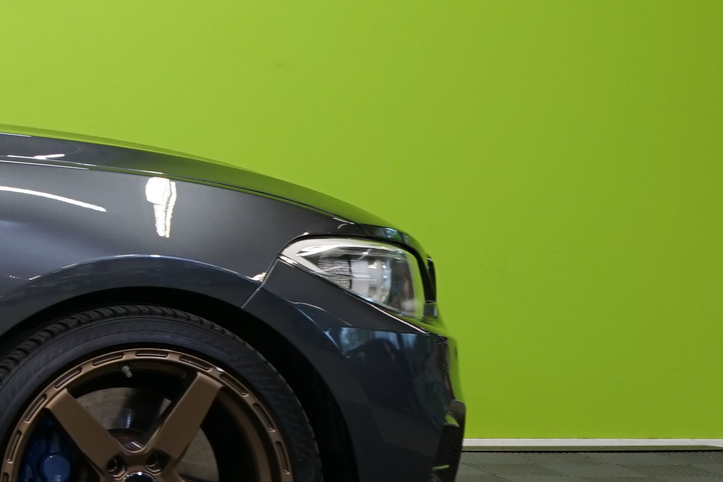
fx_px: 2470
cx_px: -693
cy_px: 122
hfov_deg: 14.2
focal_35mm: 123
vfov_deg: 11.1
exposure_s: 1/25
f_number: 5.6
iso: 400
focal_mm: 31
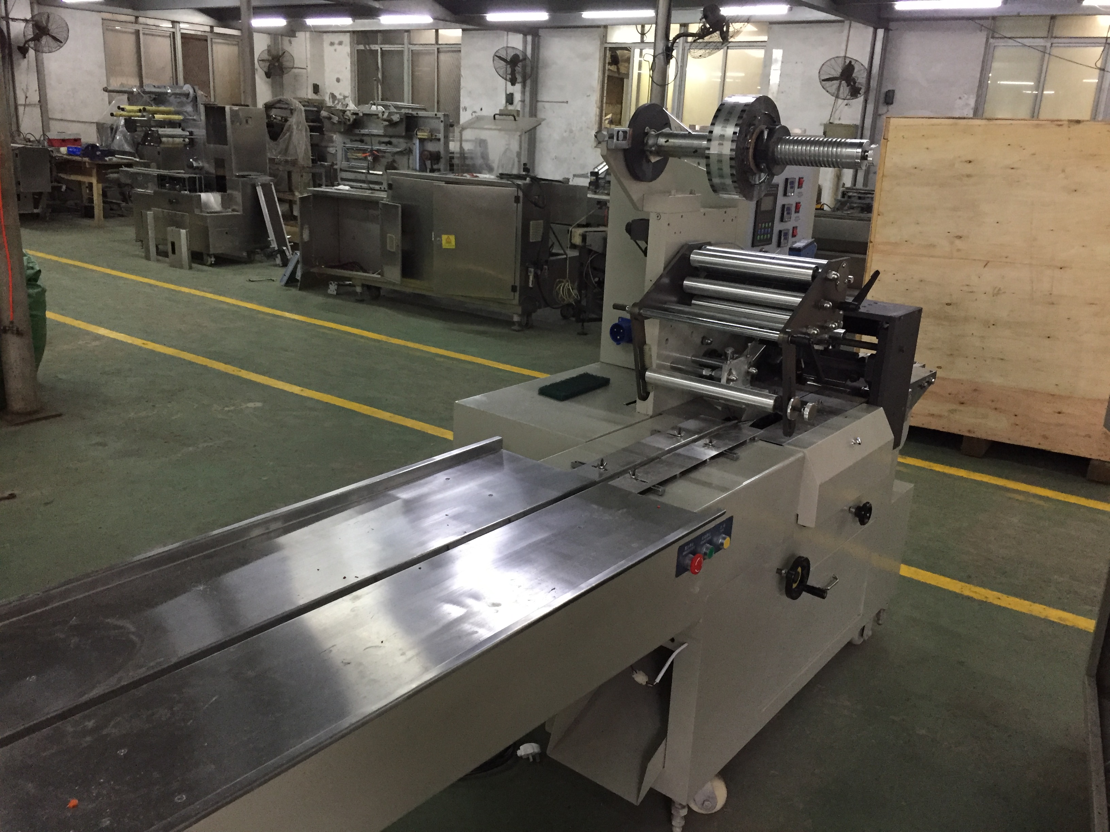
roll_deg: -4.4
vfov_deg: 48.2
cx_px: 555
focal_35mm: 29
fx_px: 930
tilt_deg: -18.1
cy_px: 416
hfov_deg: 61.7
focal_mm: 4.15
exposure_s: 1/33
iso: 320
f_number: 2.2
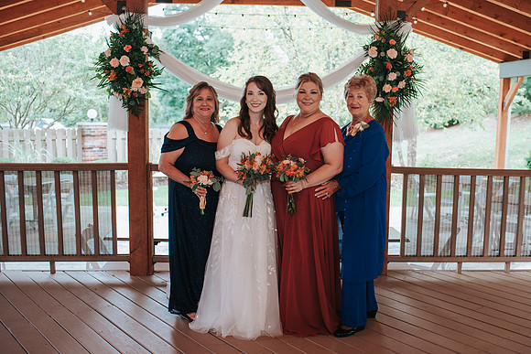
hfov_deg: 49.9
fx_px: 570
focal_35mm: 39
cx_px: 289
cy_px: 177
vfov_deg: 34.5
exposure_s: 1/200
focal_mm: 35
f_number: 3.2
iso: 280
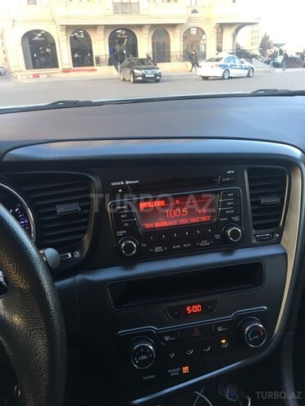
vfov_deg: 61.7
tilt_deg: -21.5
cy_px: 203
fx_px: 341
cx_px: 152
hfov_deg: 48.2
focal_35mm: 29
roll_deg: +3.3
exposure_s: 1/33
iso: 40
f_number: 2.2
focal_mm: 4.15
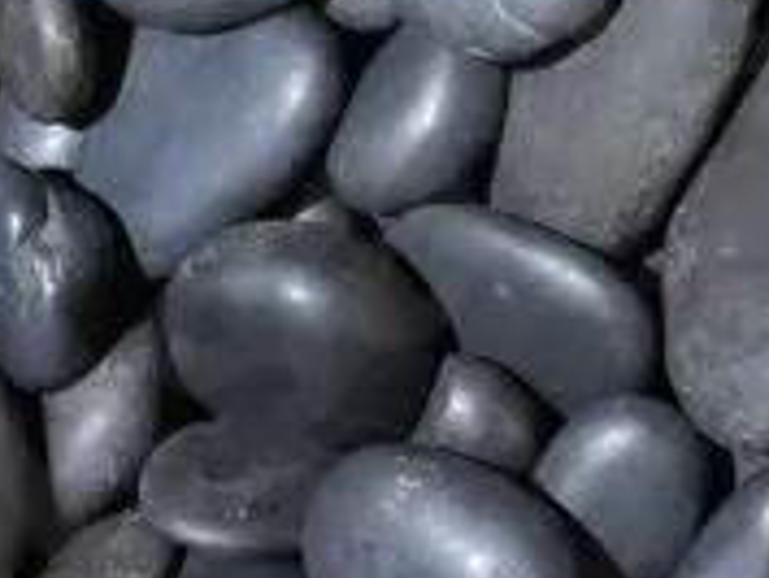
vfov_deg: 7.1
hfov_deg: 9.5
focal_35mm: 208
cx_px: 604
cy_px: 76
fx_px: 4624
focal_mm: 18
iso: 500
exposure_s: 1/60
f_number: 4
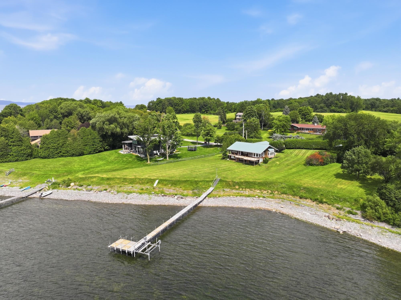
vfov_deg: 56.8
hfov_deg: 71.6
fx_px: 278
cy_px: 150
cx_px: 200
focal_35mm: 24
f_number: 2.8
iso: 100
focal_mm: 12.3
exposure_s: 1/120
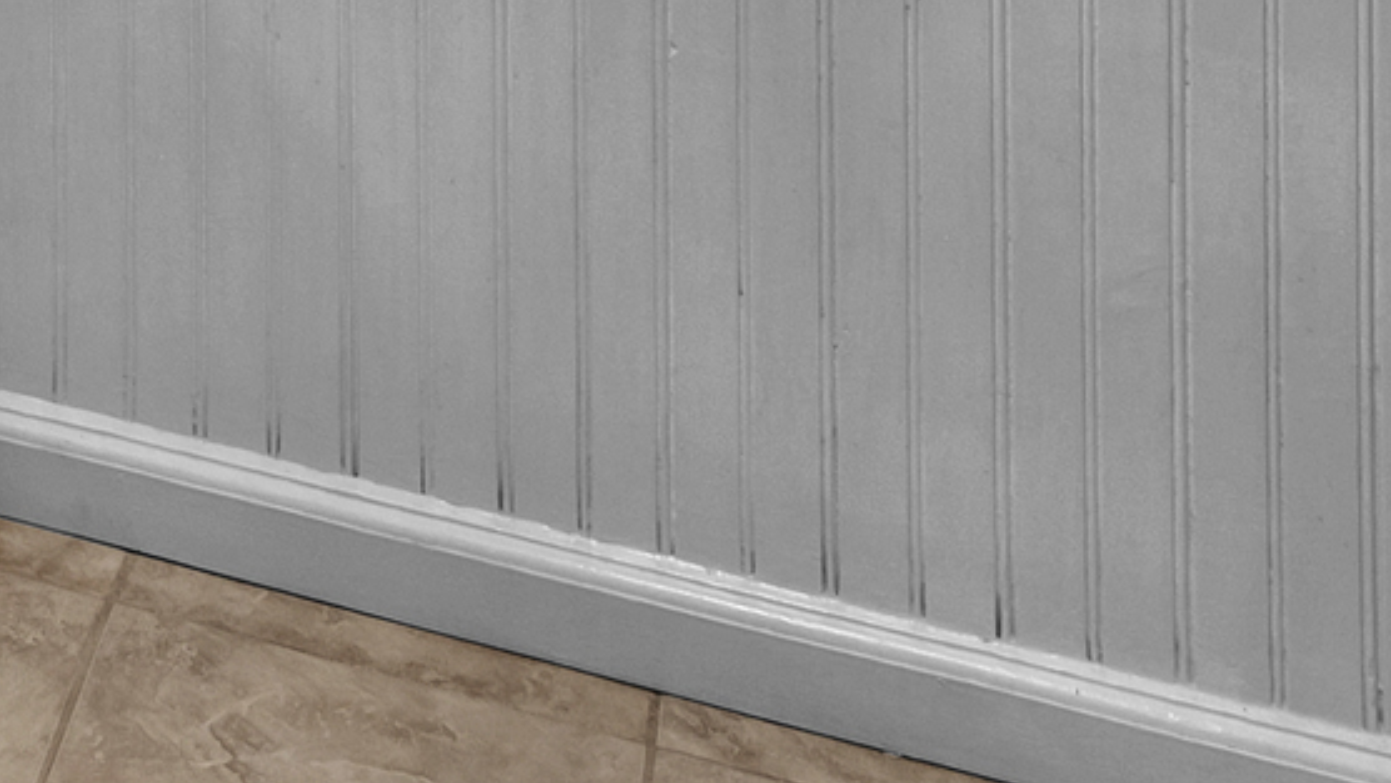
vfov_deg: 10.6
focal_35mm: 81
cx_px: -460
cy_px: -1541
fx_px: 2988
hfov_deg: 23.0
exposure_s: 1/40
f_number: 7.1
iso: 320
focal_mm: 14
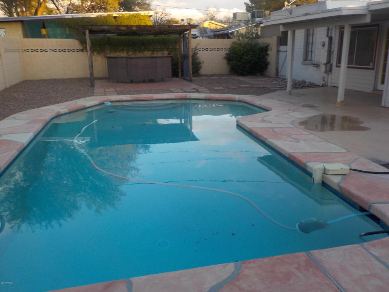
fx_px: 337
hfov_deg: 60.0
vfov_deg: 46.8
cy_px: 146
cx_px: 194
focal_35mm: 30
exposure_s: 1/125
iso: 125
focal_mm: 4.1
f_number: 3.3
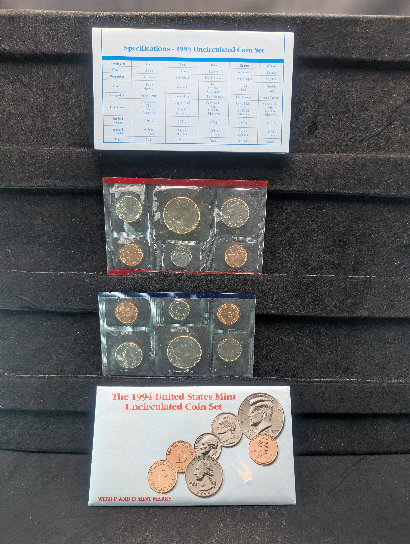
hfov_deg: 56.9
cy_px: 272
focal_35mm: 24
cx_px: 205
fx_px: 378
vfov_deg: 71.5
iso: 115
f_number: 1.68
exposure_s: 1/23.8
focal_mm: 6.9
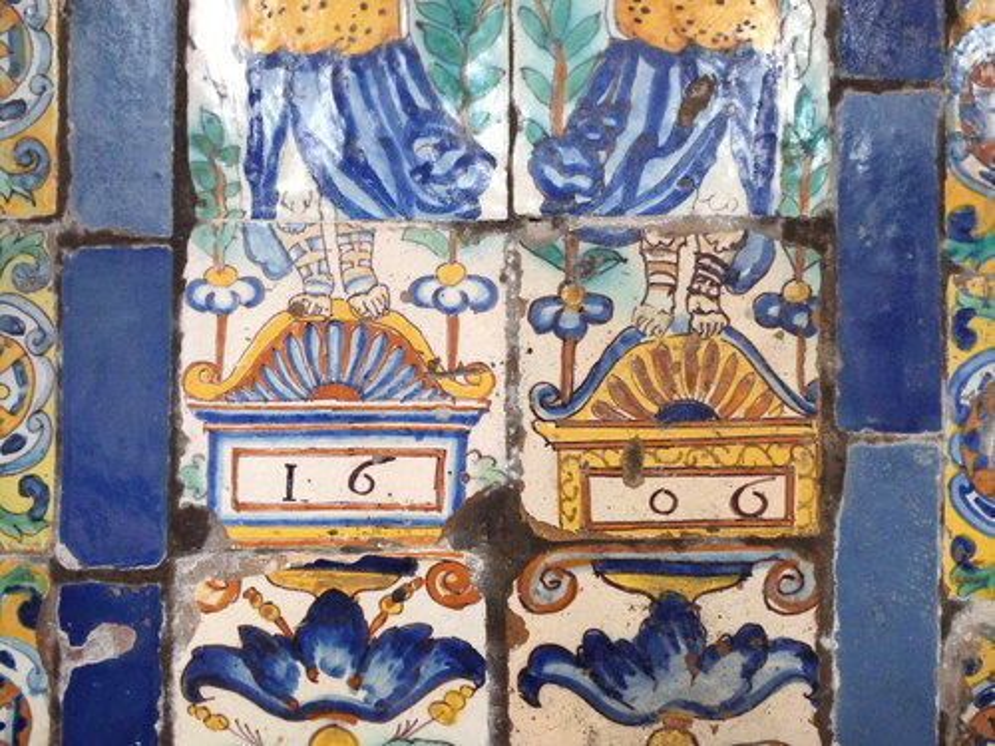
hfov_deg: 63.4
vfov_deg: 49.7
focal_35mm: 28
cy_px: 373
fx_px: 805
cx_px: 498
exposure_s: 1/30
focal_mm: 5
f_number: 3.9
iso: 320
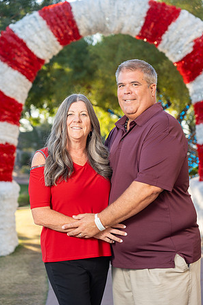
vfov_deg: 28.1
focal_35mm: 72
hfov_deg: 18.9
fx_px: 609
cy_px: 151
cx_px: 102
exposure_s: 1/200
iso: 160
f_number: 4
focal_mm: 71
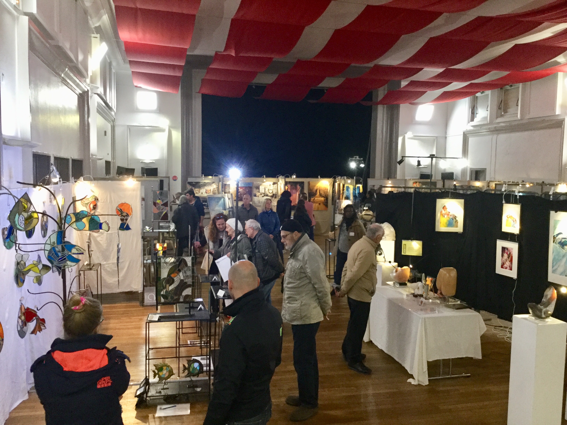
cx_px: 284
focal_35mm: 31
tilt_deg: -5.4
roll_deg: -0.4
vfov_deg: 45.4
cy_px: 212
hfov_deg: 58.4
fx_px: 508
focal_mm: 3.3
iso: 200
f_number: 2.4
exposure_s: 1/33
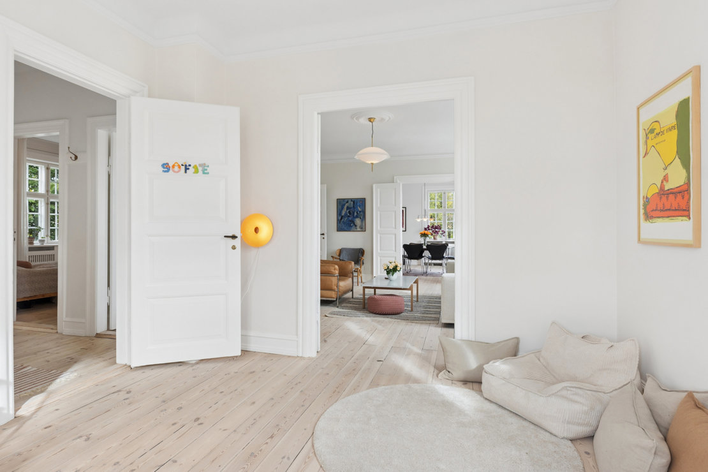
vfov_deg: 63.2
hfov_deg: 85.4
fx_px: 383
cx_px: 354
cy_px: 236
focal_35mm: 20
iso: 200
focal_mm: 13
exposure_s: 1/40
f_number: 8
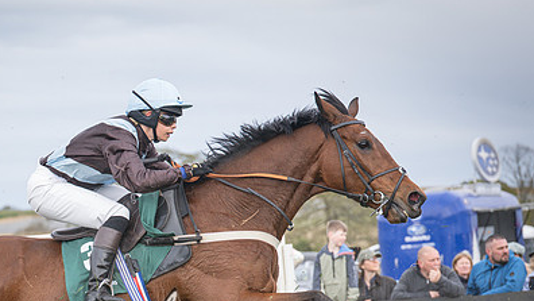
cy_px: 296
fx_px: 1955
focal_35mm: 138
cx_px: 161
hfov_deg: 15.5
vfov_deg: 8.8
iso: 400
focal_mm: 70
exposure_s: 1/2000
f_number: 2.8
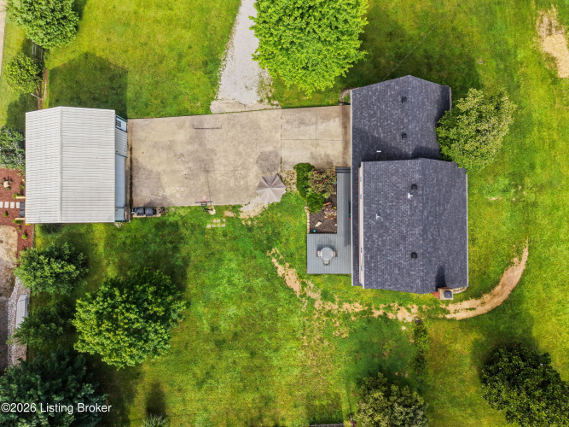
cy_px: 214
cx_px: 284
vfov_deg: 56.8
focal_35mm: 24
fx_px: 394
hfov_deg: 71.6
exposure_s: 1/2000
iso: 200
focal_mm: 8.67
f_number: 1.8
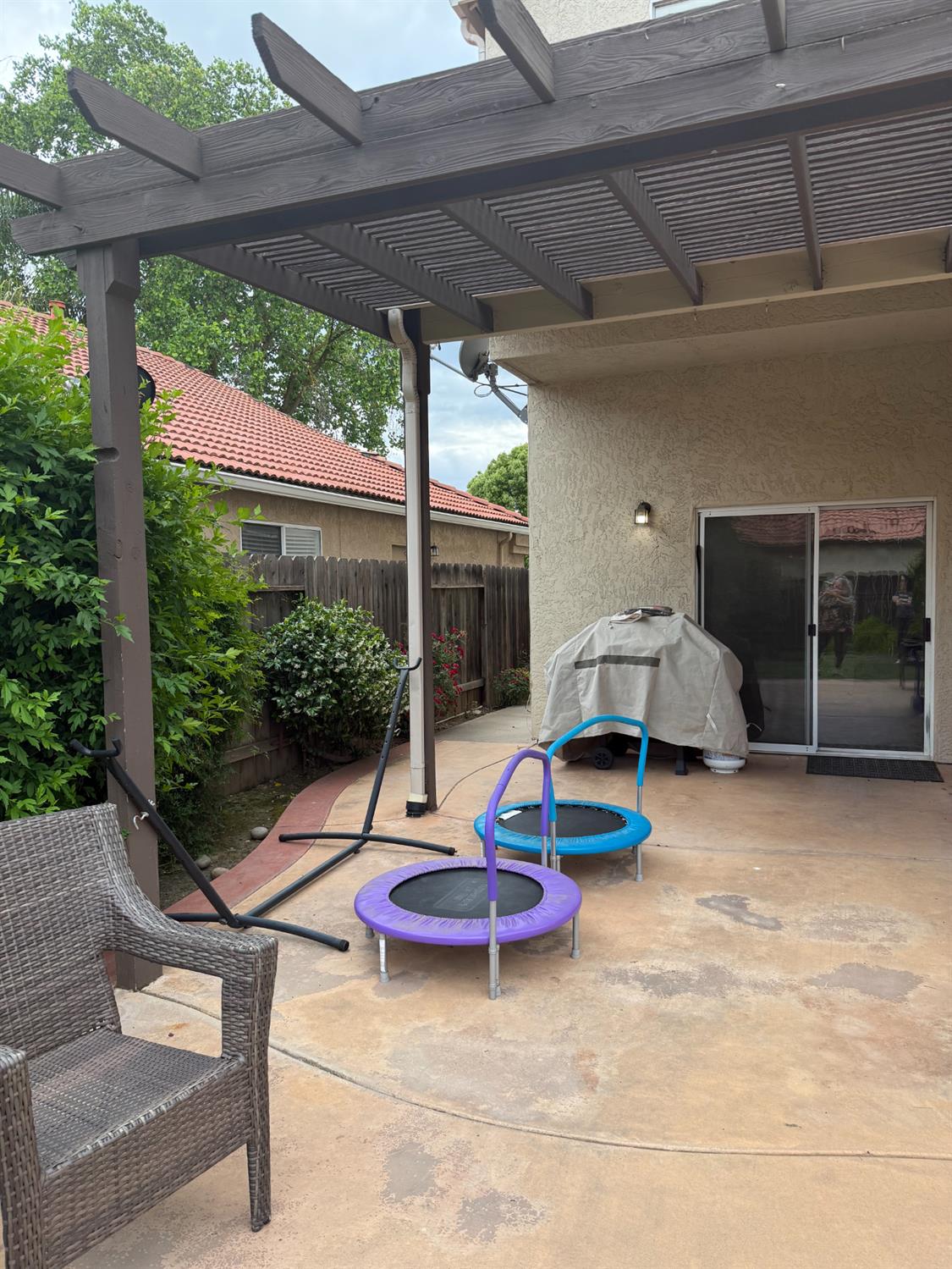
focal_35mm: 24
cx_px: 476
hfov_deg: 56.8
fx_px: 880
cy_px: 634
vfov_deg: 71.6
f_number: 1.78
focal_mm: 6.76
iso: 100
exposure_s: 1/715
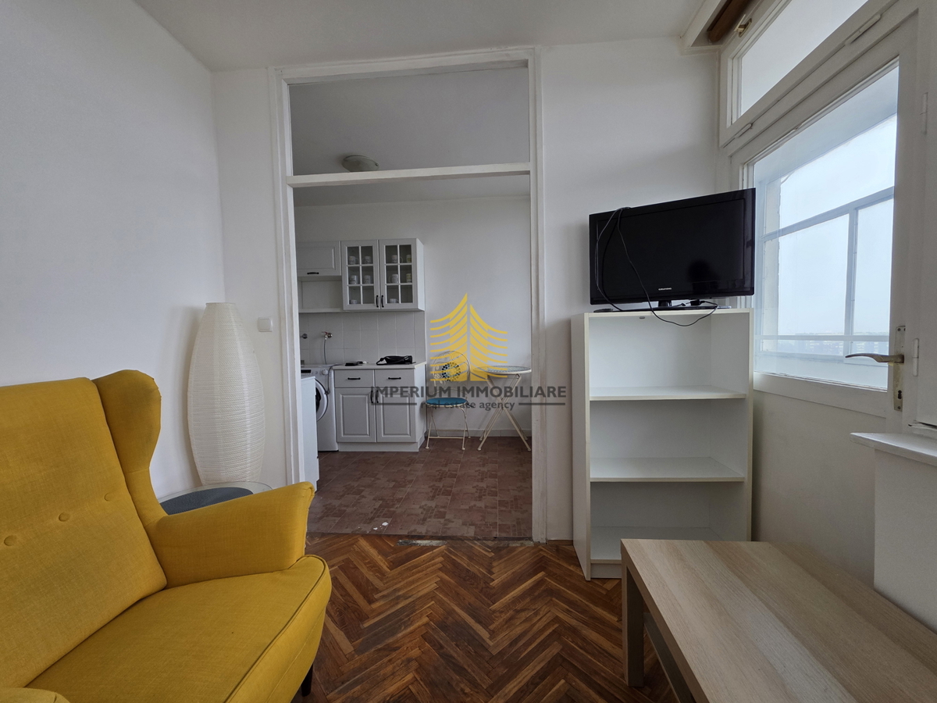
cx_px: 468
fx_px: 352
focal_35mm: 13
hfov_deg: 106.2
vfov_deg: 89.9
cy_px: 352
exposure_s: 1/100
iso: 80
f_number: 1.9
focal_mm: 2.2
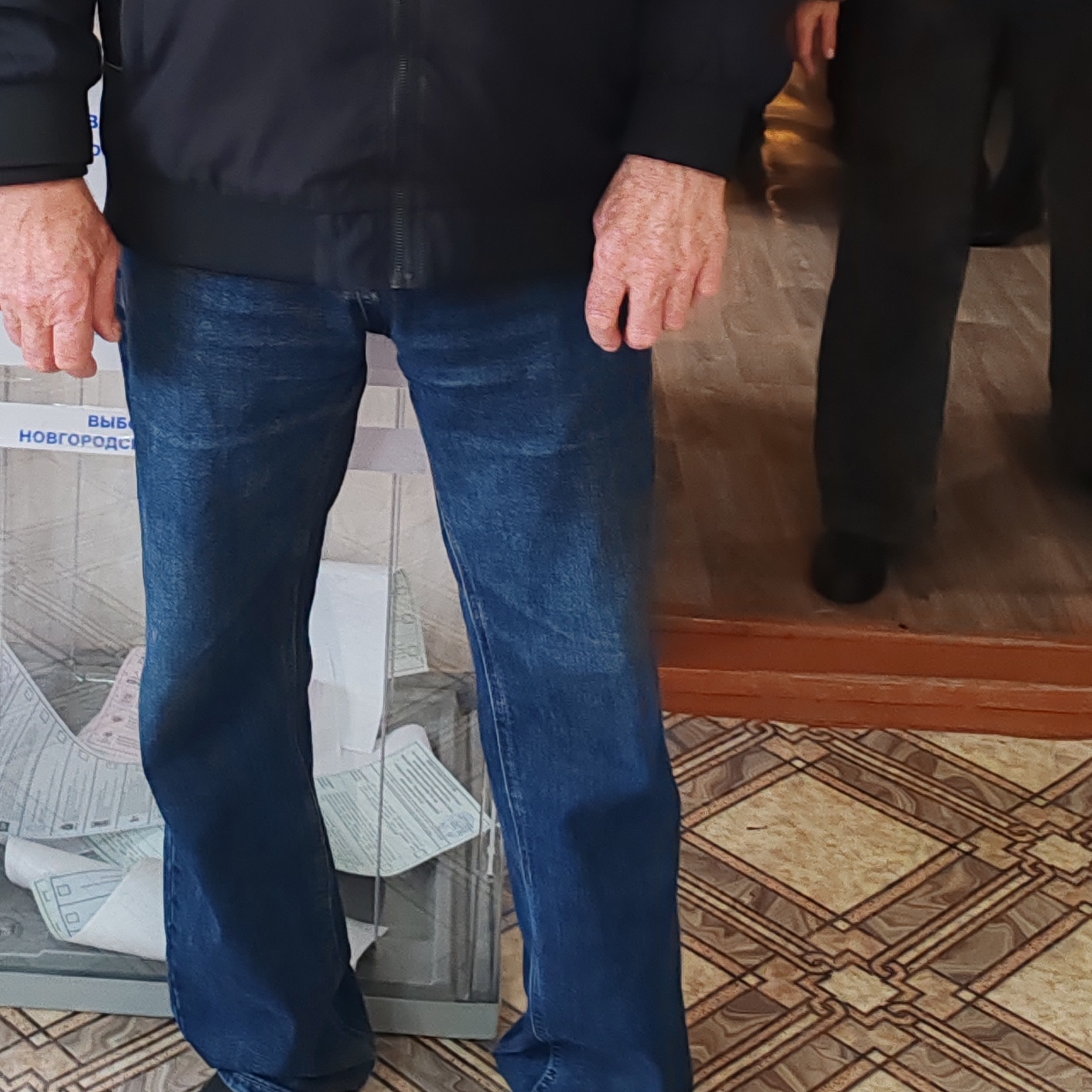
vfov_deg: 24.2
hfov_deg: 25.2
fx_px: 2427
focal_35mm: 68
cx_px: 343
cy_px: -9
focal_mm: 6.12
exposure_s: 1/100
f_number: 1.9
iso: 2000
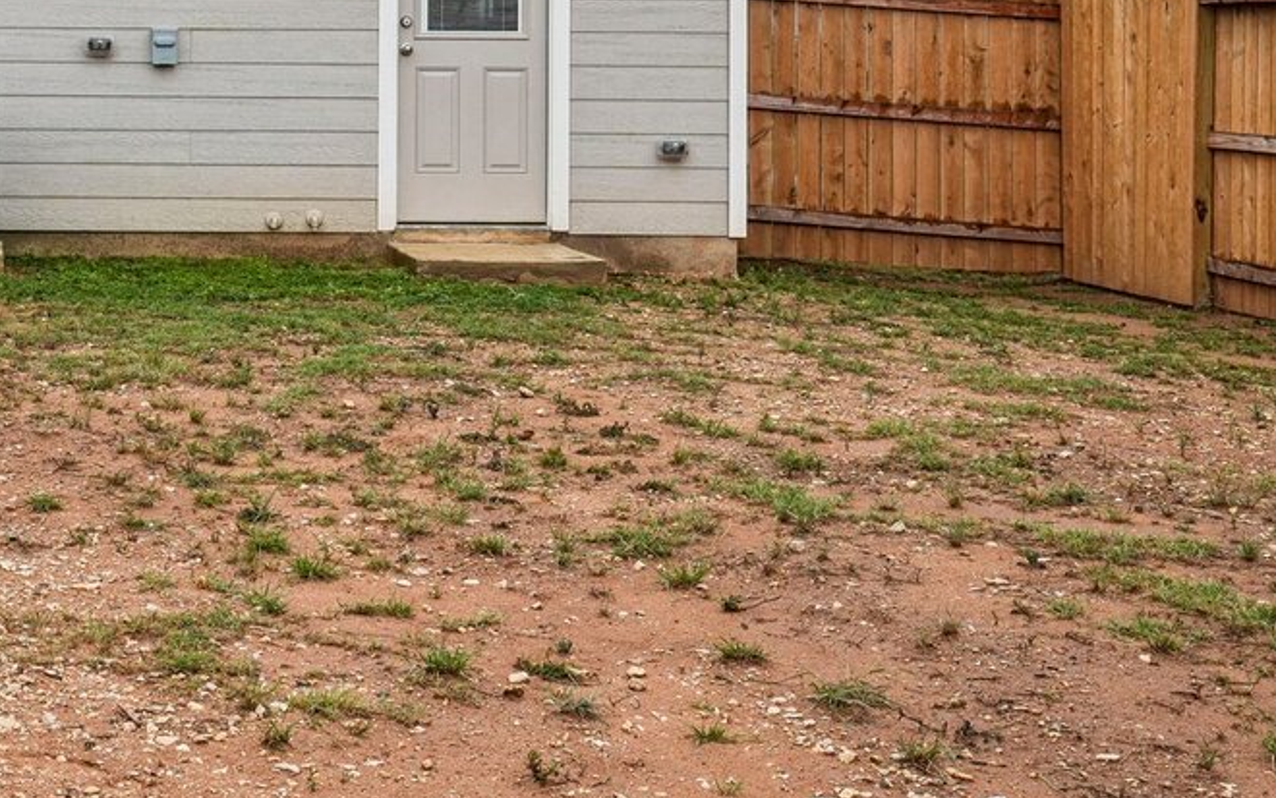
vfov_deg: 17.1
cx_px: 12
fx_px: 2609
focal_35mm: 75
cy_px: 64
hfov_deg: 26.1
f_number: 8
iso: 200
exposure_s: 1/250
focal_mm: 30
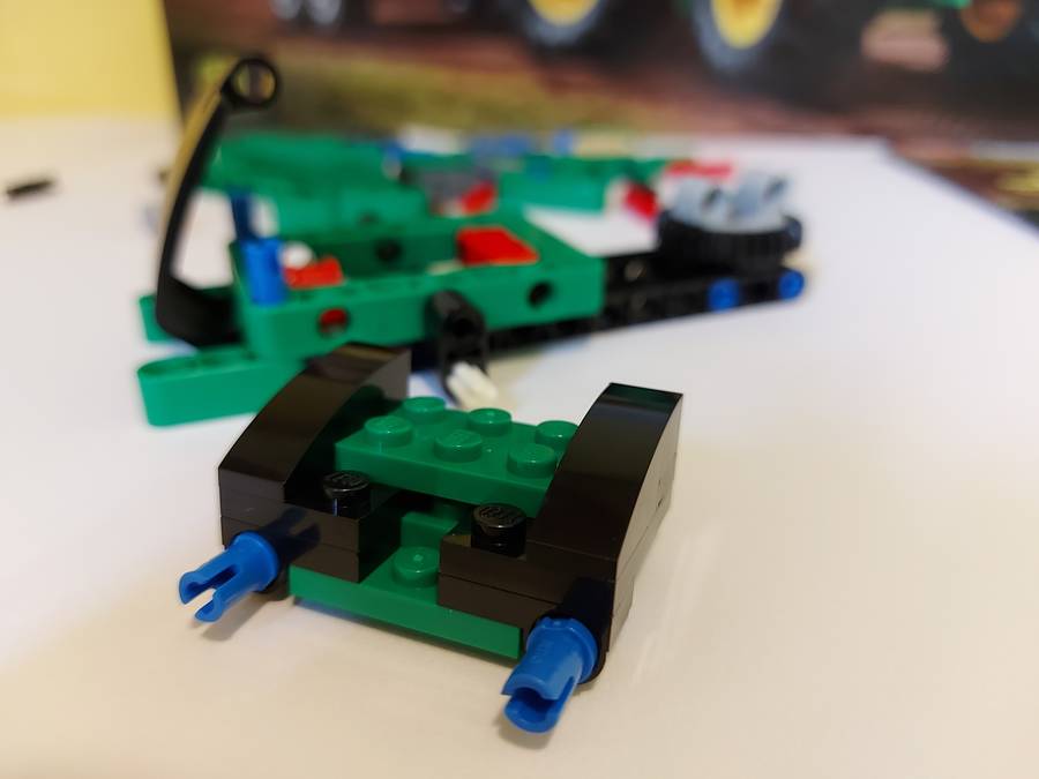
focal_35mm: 24
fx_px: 720
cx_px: 520
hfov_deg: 71.6
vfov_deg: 56.8
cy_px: 390
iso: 200
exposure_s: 1/33
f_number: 1.8
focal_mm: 5.23
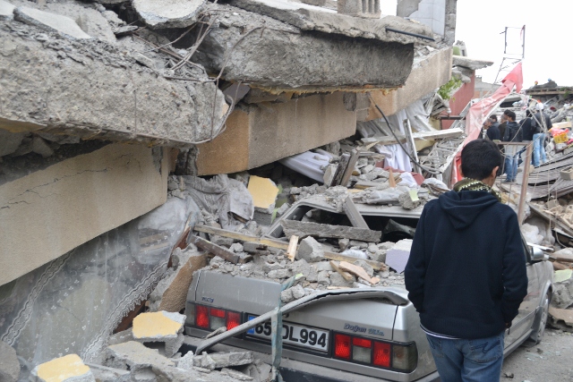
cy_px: 191
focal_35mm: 48
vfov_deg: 28.1
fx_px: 764
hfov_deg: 41.1
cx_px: 286
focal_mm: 32
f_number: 5.6
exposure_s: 1/125
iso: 360
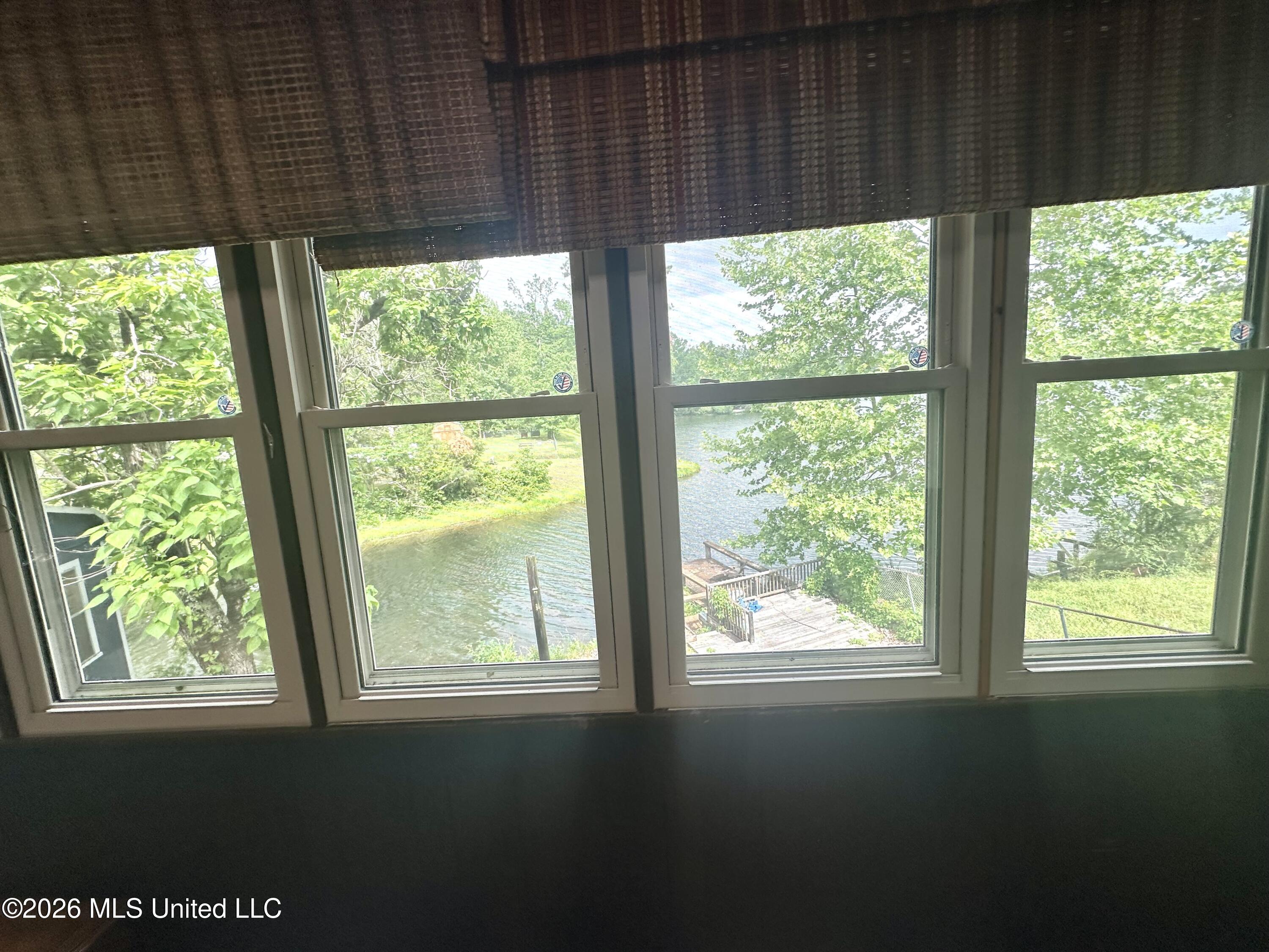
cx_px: 634
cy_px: 476
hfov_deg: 102.1
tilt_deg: -11.1
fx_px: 513
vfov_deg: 85.7
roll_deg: -0.2
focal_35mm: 14
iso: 40
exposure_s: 1/209
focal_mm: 2.22
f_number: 2.2
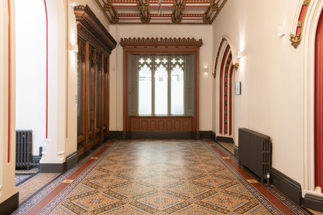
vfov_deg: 43.6
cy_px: 108
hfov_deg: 61.9
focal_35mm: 30
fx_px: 269
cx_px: 162
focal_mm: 30
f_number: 8
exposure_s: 1/1.25
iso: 400
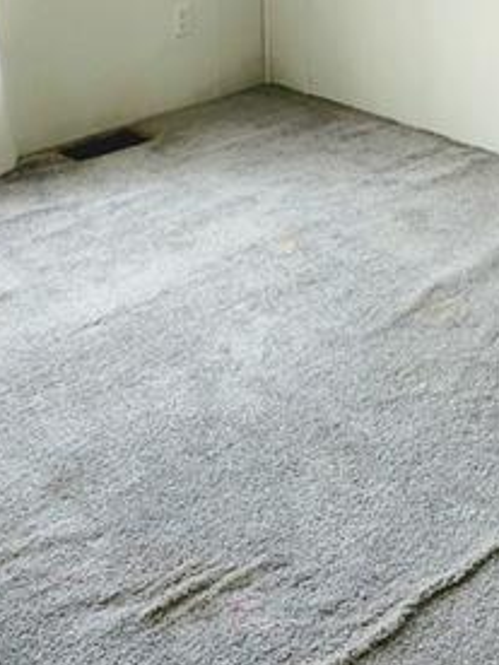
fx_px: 1230
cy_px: -58
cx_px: 241
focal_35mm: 64
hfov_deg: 22.9
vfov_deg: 27.8
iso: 200
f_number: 1.8
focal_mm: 5.4
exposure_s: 1/182
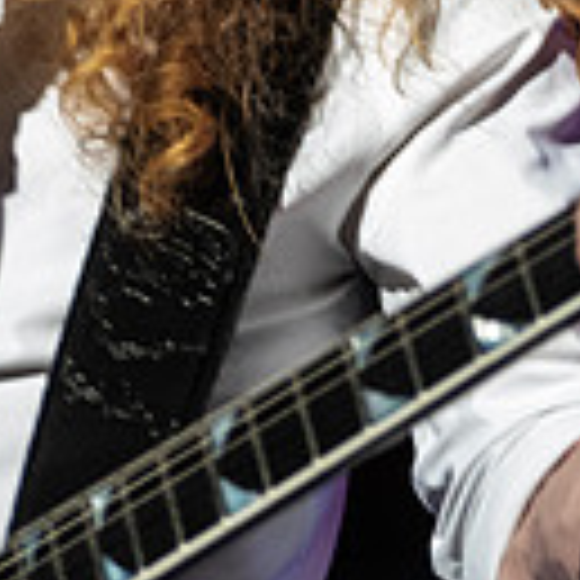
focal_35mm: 419
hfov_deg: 4.2
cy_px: -128
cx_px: 85
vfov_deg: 4.2
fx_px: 7943
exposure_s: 1/160
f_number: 3.2
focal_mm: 110
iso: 2000
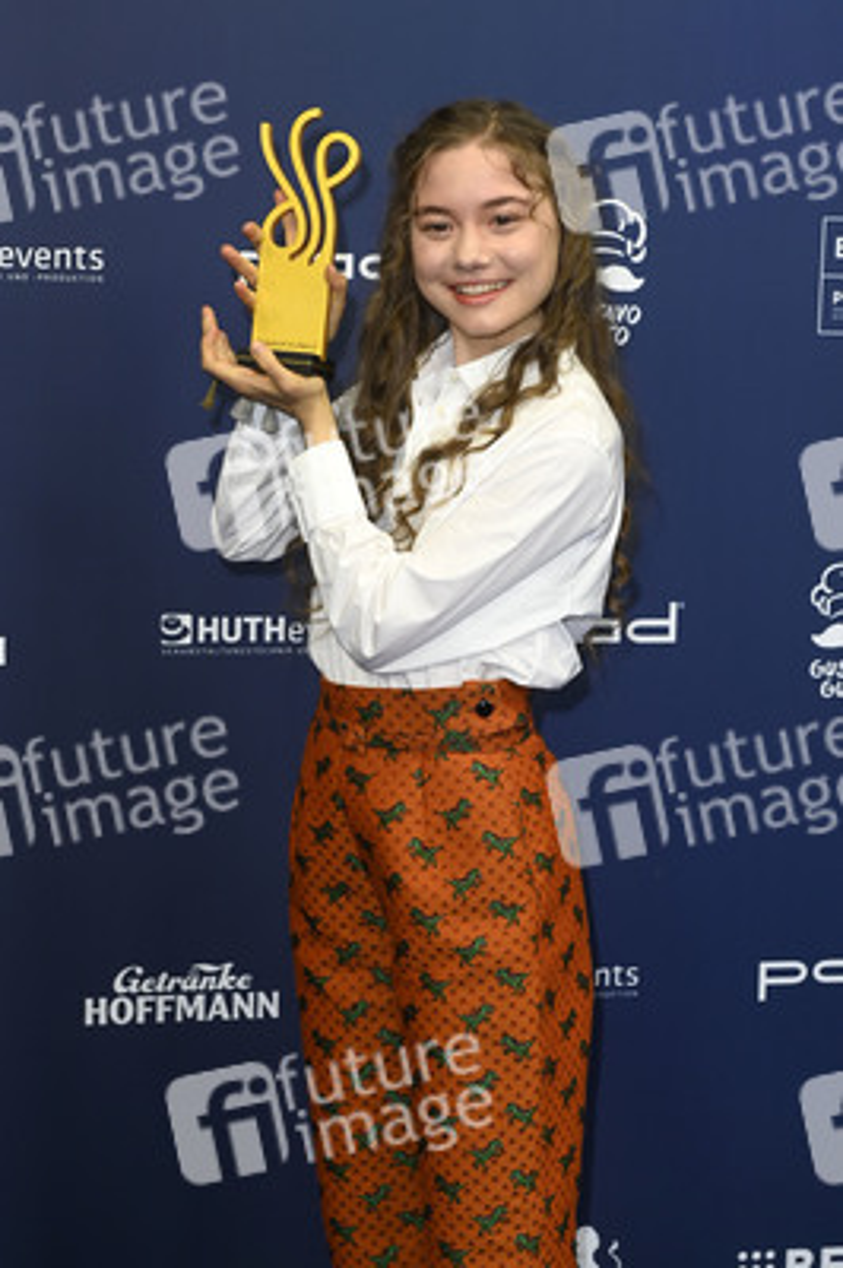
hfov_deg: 19.4
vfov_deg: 28.9
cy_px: 634
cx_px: 422
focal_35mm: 70
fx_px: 2463
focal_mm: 70
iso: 1000
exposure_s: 1/200
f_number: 5.6
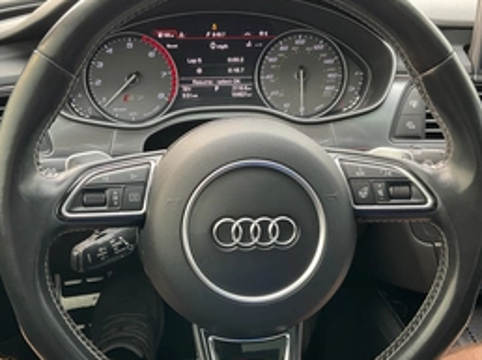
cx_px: 228
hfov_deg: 42.1
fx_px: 626
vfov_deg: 32.1
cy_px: 200
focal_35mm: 45
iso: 64
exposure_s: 1/102
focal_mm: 3
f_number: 1.8
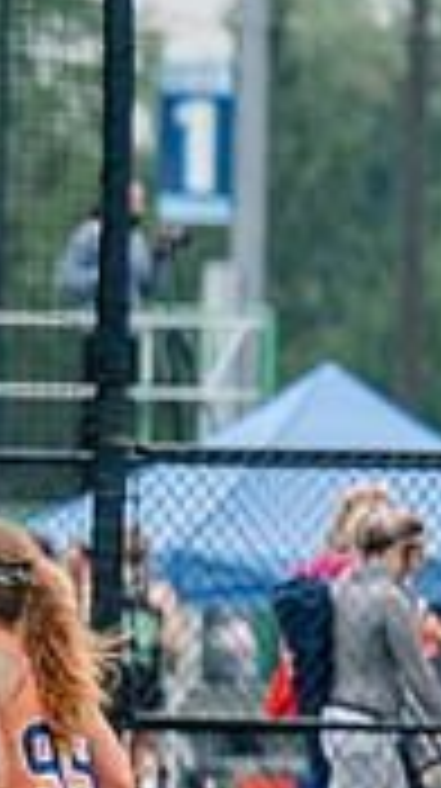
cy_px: 937
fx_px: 30121
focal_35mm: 1444
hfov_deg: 0.8
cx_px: -1425
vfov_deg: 1.5
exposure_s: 1/640
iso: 250
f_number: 3.2
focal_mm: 200
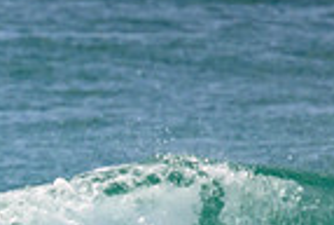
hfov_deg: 0.6
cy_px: 308
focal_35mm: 3240
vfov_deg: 0.4
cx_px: -135
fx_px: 30122
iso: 1100
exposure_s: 1/2000
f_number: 11
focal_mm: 800
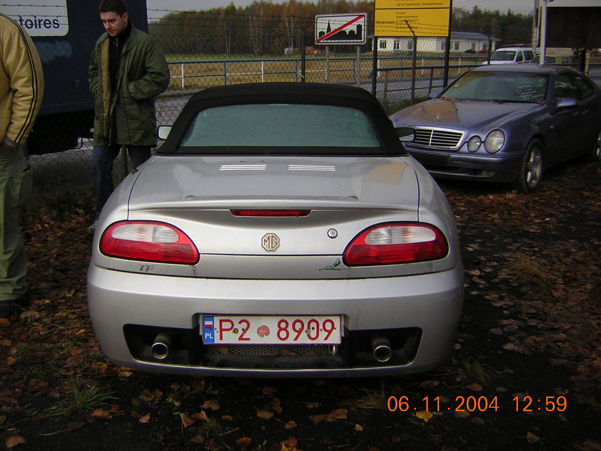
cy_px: 226
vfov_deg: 39.7
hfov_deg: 51.4
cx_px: 300
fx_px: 625
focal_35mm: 36
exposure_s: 1/683
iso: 50
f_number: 2.6
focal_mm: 4.7
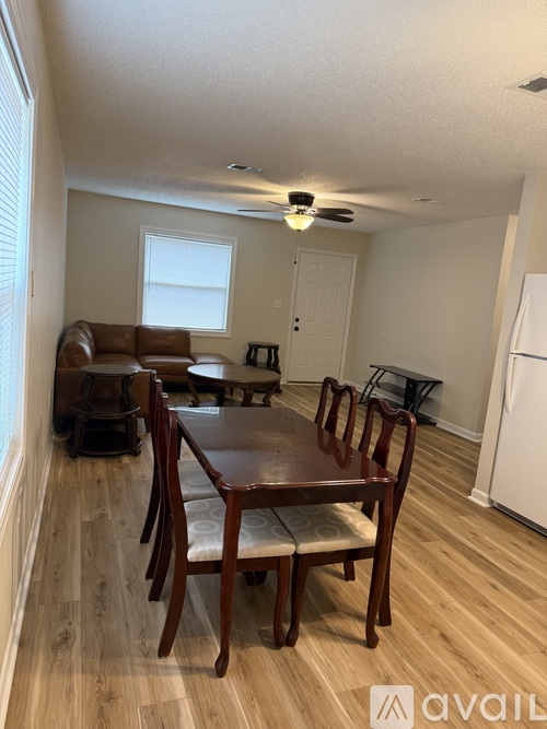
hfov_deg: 56.8
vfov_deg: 71.6
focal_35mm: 24
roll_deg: -6.1
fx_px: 506
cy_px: 364
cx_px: 274
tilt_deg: -7.7
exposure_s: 1/60
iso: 160
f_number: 1.78
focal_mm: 6.76
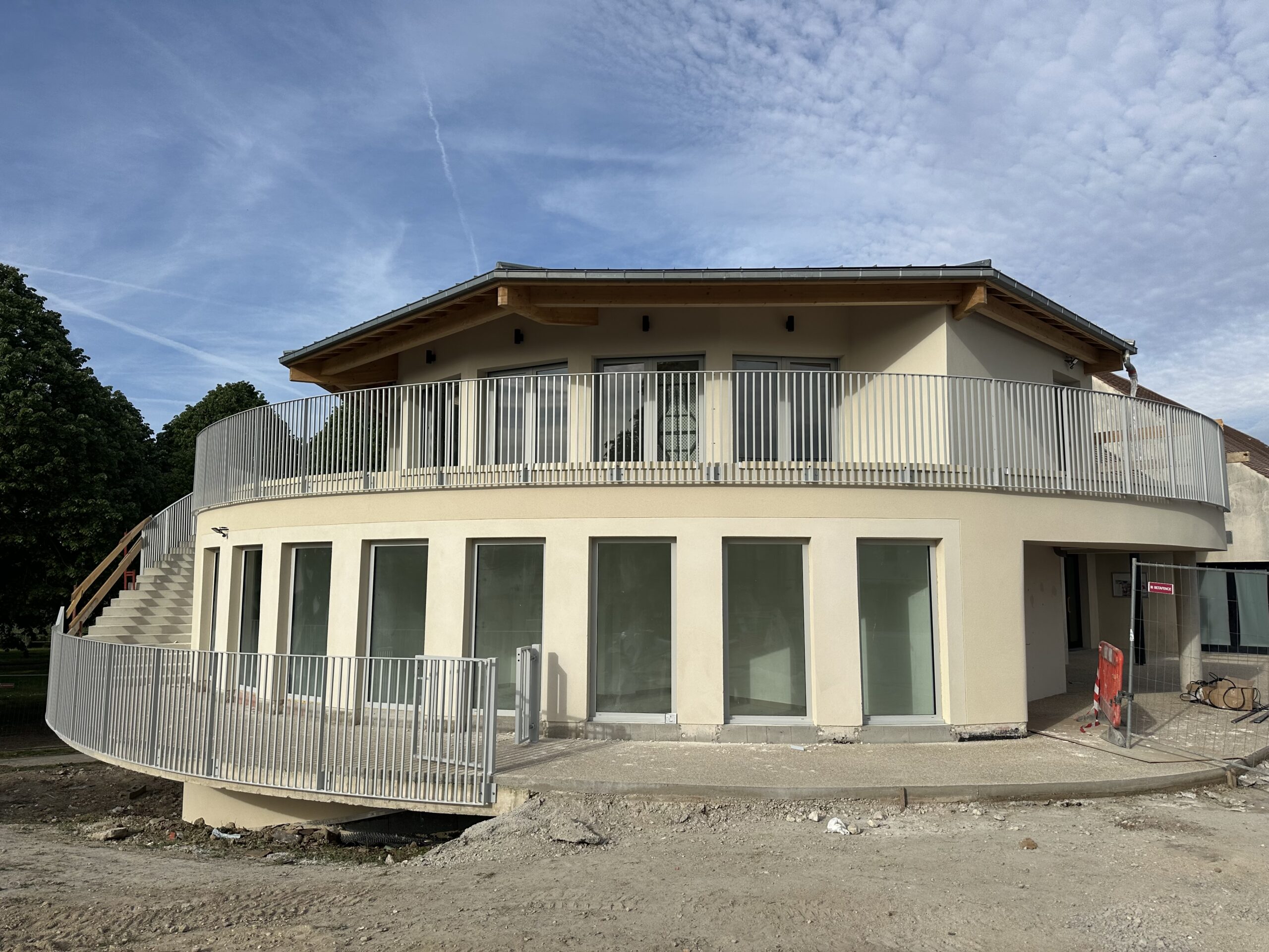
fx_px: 880
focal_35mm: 24
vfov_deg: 56.8
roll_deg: -0.2
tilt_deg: +6.3
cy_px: 476
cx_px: 634
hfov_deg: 71.6
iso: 80
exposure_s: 1/5525
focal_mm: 6.86
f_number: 1.78
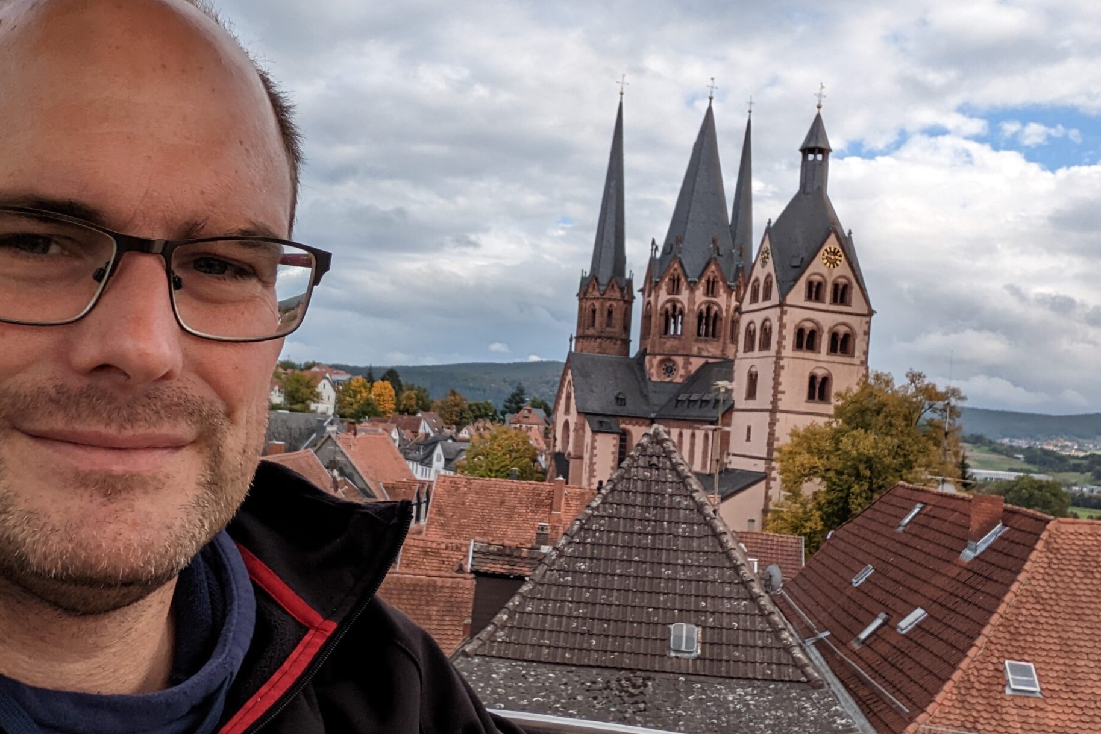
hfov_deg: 54.4
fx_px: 1070
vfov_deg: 37.8
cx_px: 573
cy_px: 381
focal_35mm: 35
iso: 41
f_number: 2
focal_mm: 2.51
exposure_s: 1/1148
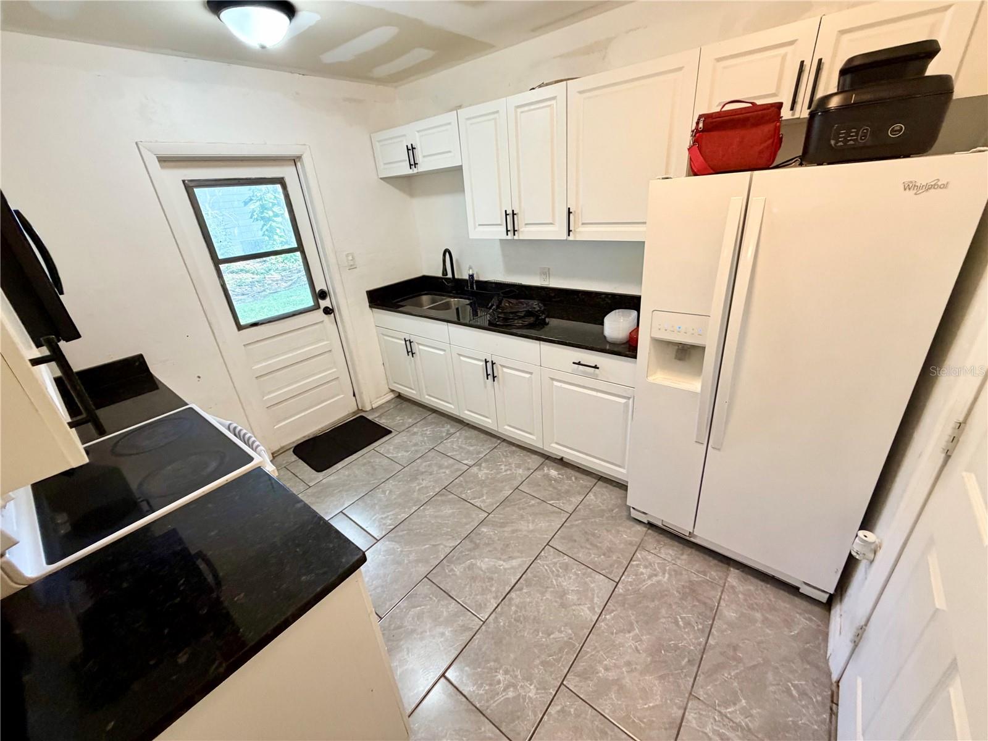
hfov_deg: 102.1
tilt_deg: -24.6
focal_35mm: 14
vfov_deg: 85.7
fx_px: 400
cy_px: 370
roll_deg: +4.6
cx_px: 494
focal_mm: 2.22
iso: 320
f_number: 2.2
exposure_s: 1/60
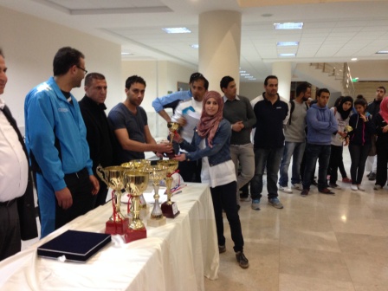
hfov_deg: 55.4
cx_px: 194
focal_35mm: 33
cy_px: 146
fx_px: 370
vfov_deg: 42.9
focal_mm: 4.12
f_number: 2.4
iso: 200
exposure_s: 1/20
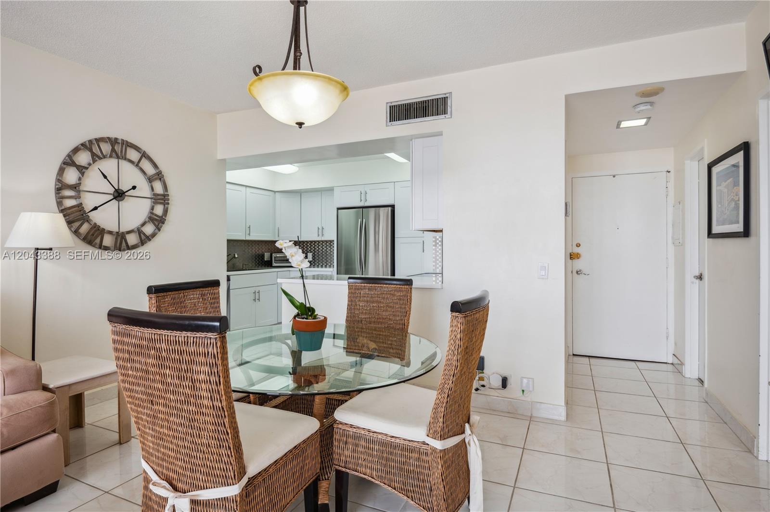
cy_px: 256
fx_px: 406
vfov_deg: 64.4
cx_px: 385
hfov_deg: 87.0
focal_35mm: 19
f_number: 8
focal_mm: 19
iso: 250
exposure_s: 1/30
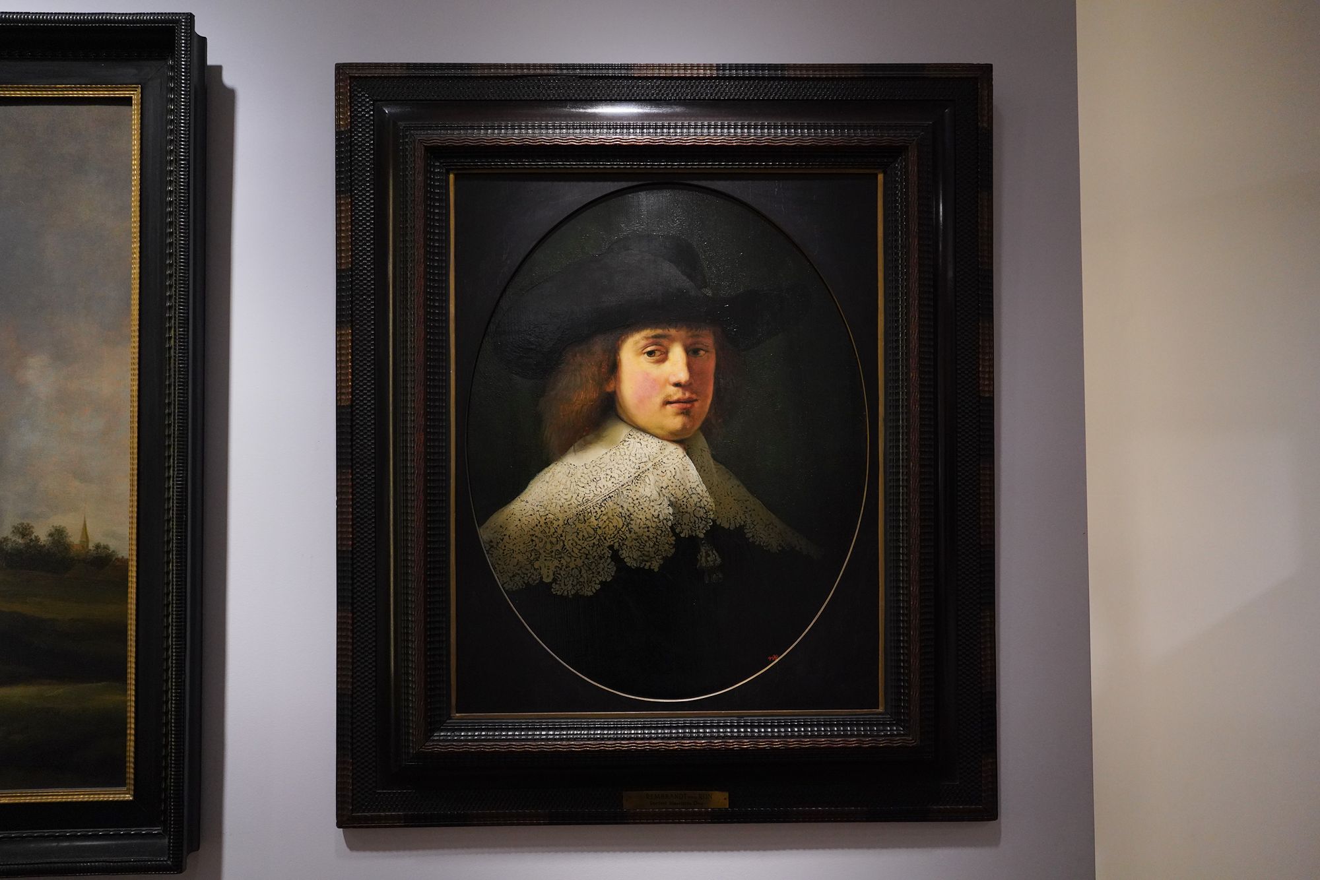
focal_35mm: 24
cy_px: 440
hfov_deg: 73.7
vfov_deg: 53.1
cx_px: 660
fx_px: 880
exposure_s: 1/80
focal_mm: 24
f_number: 3.5
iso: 3200
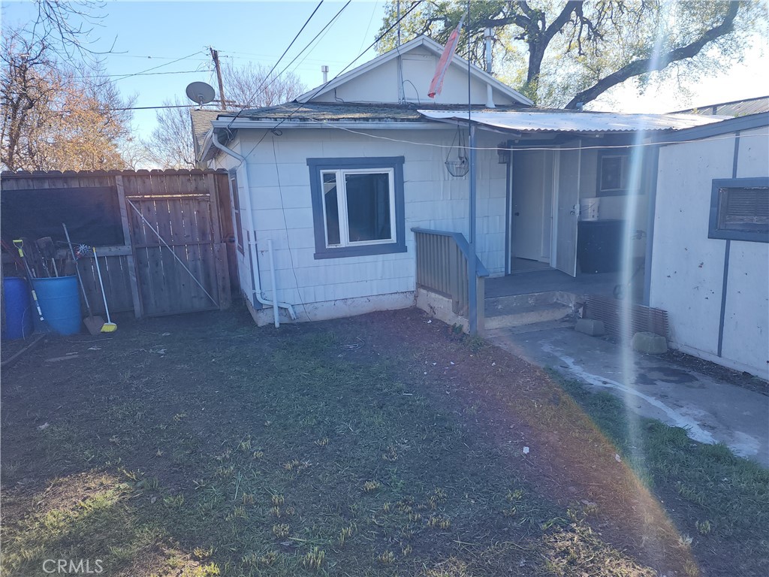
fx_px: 511
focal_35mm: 23
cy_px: 288
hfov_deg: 73.9
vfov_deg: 58.9
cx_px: 384
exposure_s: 1/373
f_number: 1.8
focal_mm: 6.4
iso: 12
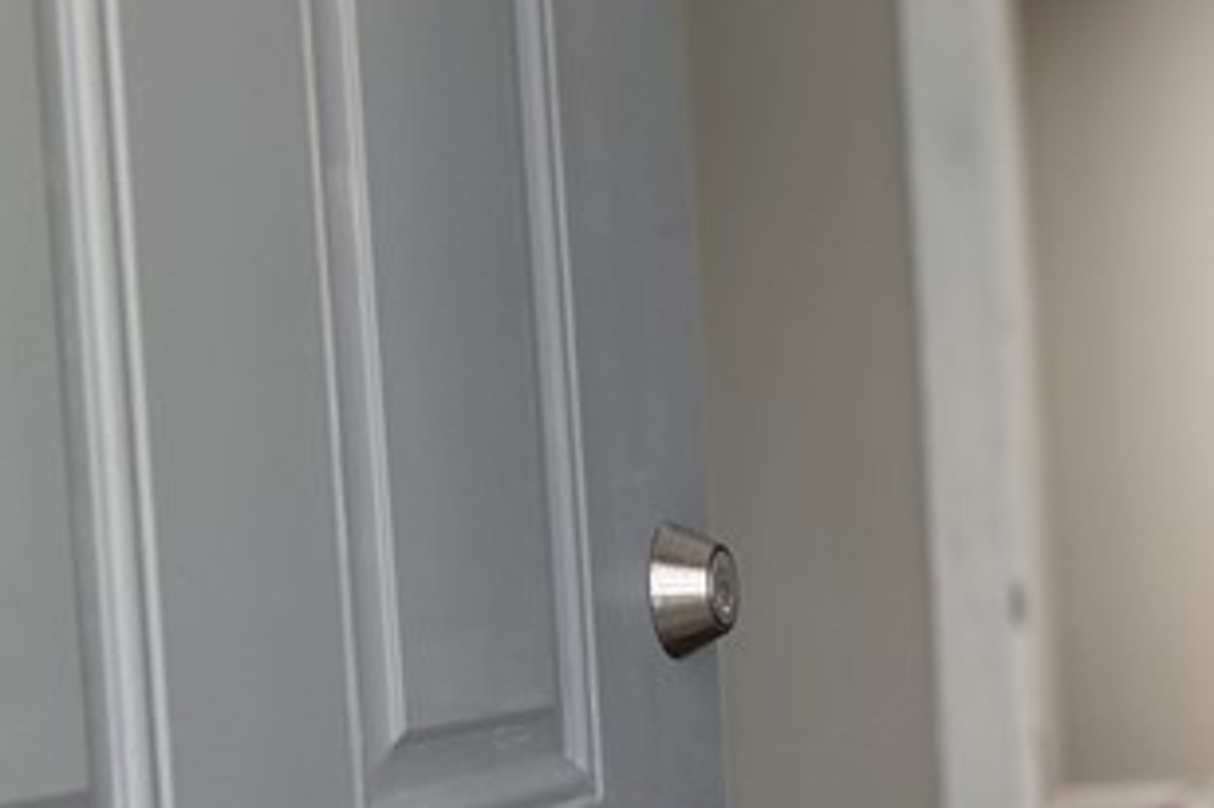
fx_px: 2797
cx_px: 1376
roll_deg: +2.2
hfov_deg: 22.9
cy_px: 717
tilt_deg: -3.9
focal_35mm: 83
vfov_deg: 16.2
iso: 160
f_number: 1.78
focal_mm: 6.76
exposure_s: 1/121
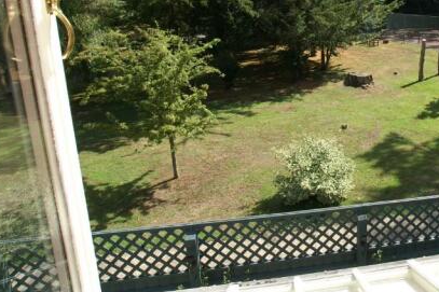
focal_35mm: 29
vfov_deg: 43.0
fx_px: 353
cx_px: 340
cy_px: 61
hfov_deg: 59.5
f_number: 11
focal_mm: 12
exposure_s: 1/80
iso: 100
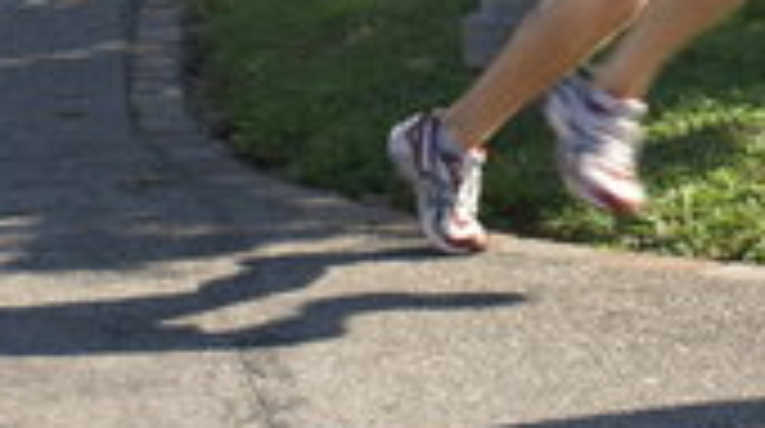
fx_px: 4051
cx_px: 729
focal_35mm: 200
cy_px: -180
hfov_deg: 10.7
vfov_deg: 6.0
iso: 100
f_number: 6.3
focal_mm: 40
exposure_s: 1/160
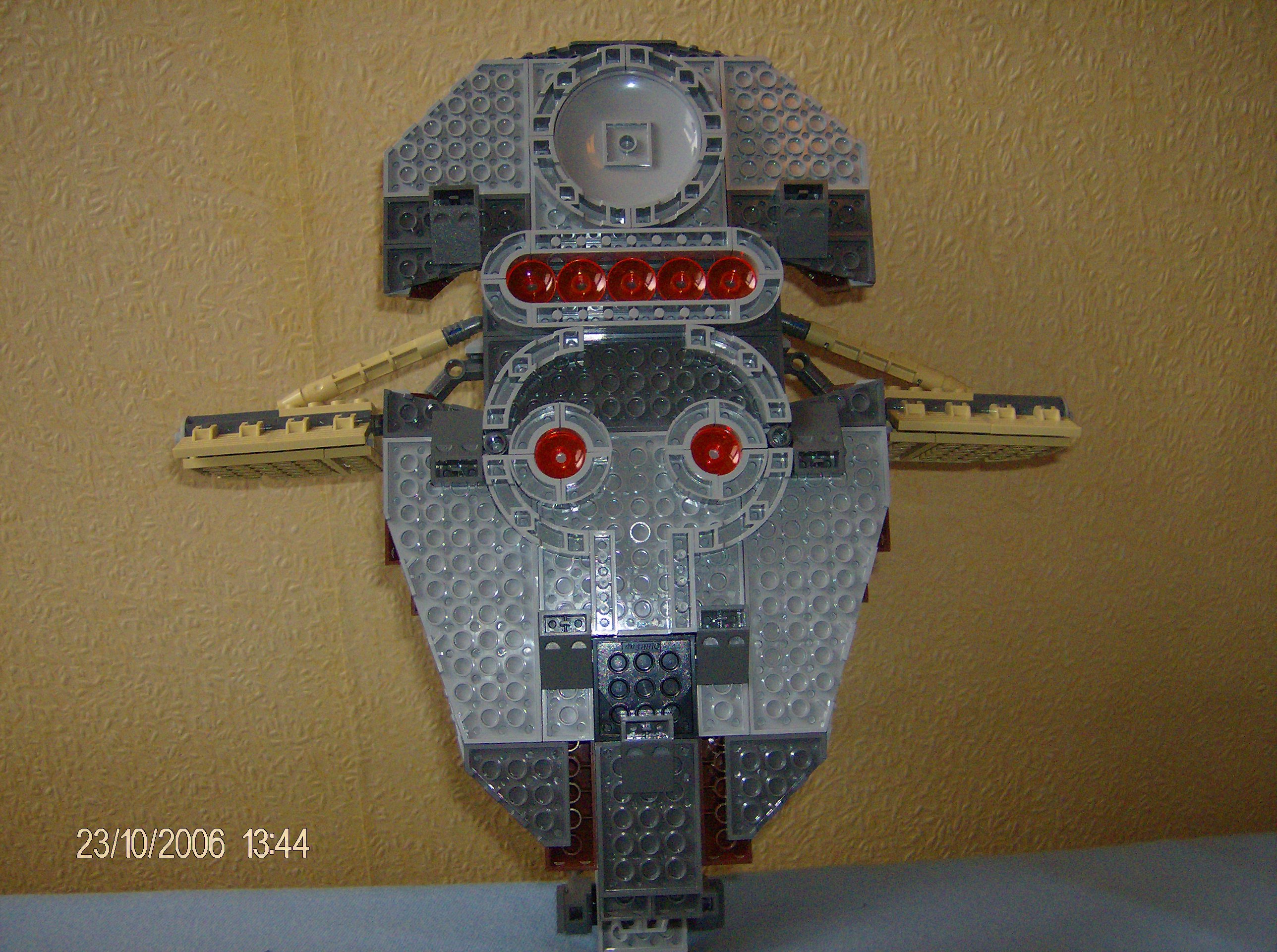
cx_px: 638
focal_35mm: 36
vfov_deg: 39.5
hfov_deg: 51.5
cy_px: 476
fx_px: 1325
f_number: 2.8
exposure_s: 1/60
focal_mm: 6
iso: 200
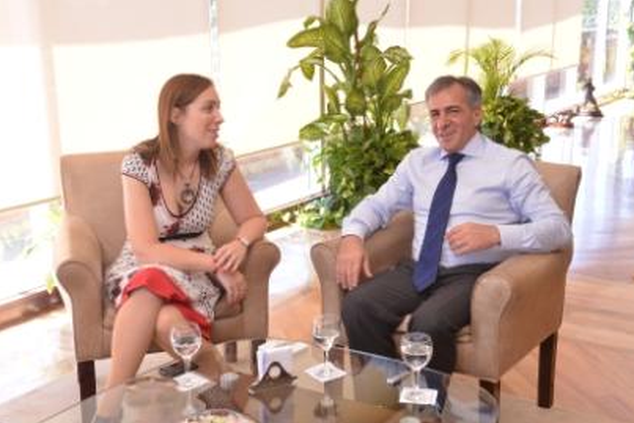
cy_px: 232
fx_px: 881
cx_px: 324
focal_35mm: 50
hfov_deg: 39.6
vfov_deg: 27.0
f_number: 11
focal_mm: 45
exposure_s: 1/100
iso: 2500
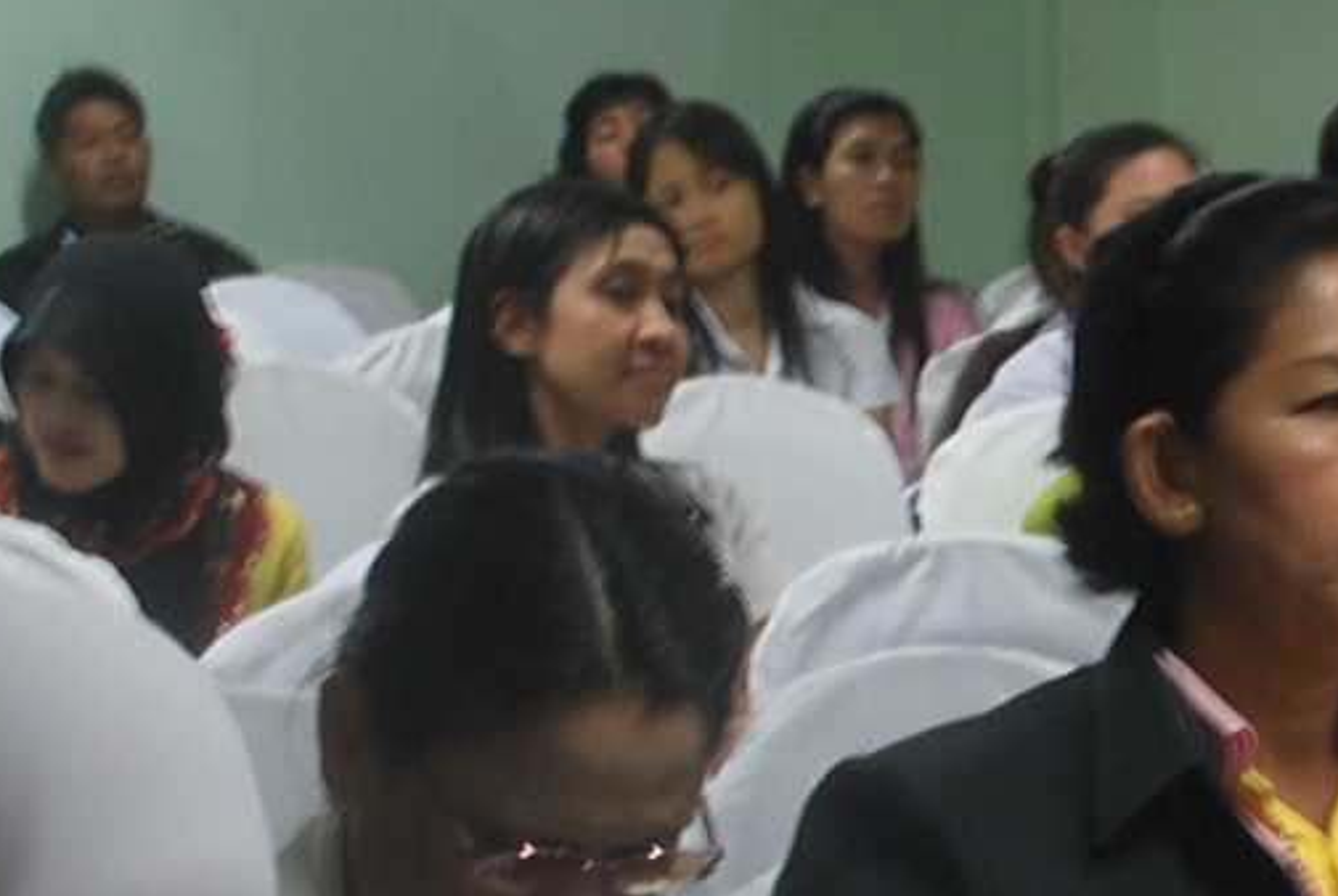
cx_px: 1470
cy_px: 498
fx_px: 6846
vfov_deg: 7.5
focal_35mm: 184
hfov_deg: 11.0
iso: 200
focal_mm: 32
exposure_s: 1/8
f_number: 5
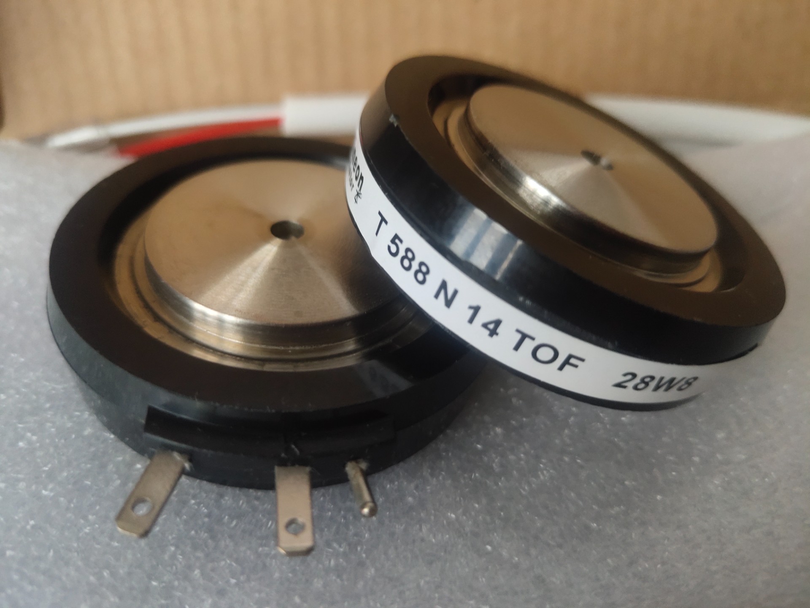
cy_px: 304
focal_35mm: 29
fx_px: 679
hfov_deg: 61.7
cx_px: 405
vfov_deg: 48.2
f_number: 1.8
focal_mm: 4.27
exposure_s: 1/33
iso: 390
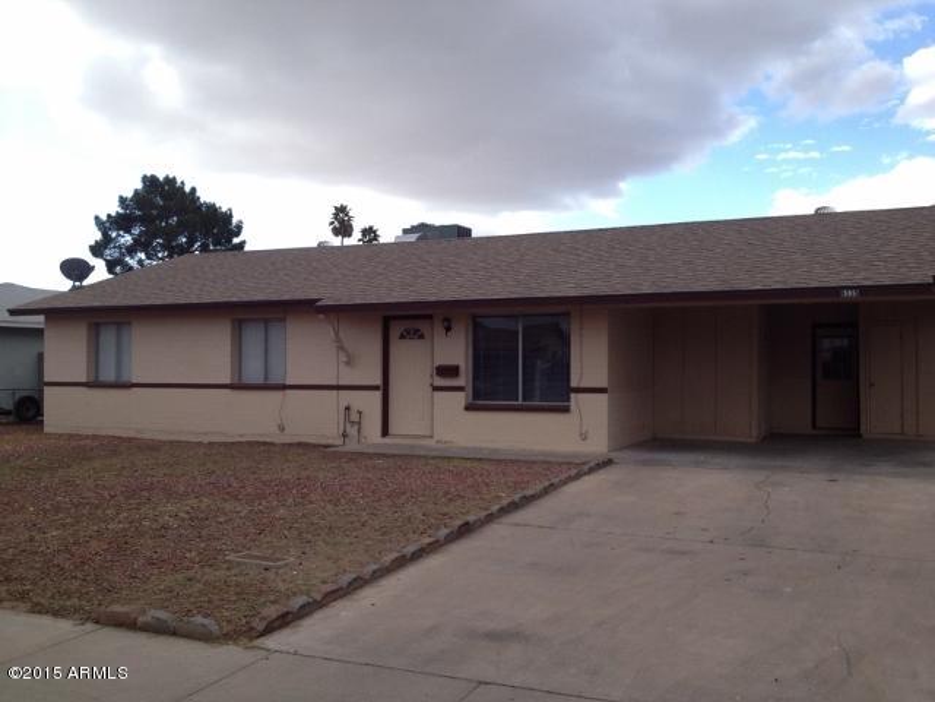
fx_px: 945
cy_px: 351
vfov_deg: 40.7
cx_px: 468
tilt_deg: +1.7
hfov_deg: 52.6
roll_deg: +0.0
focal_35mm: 35
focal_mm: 4.28
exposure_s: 1/1346
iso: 64
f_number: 2.4
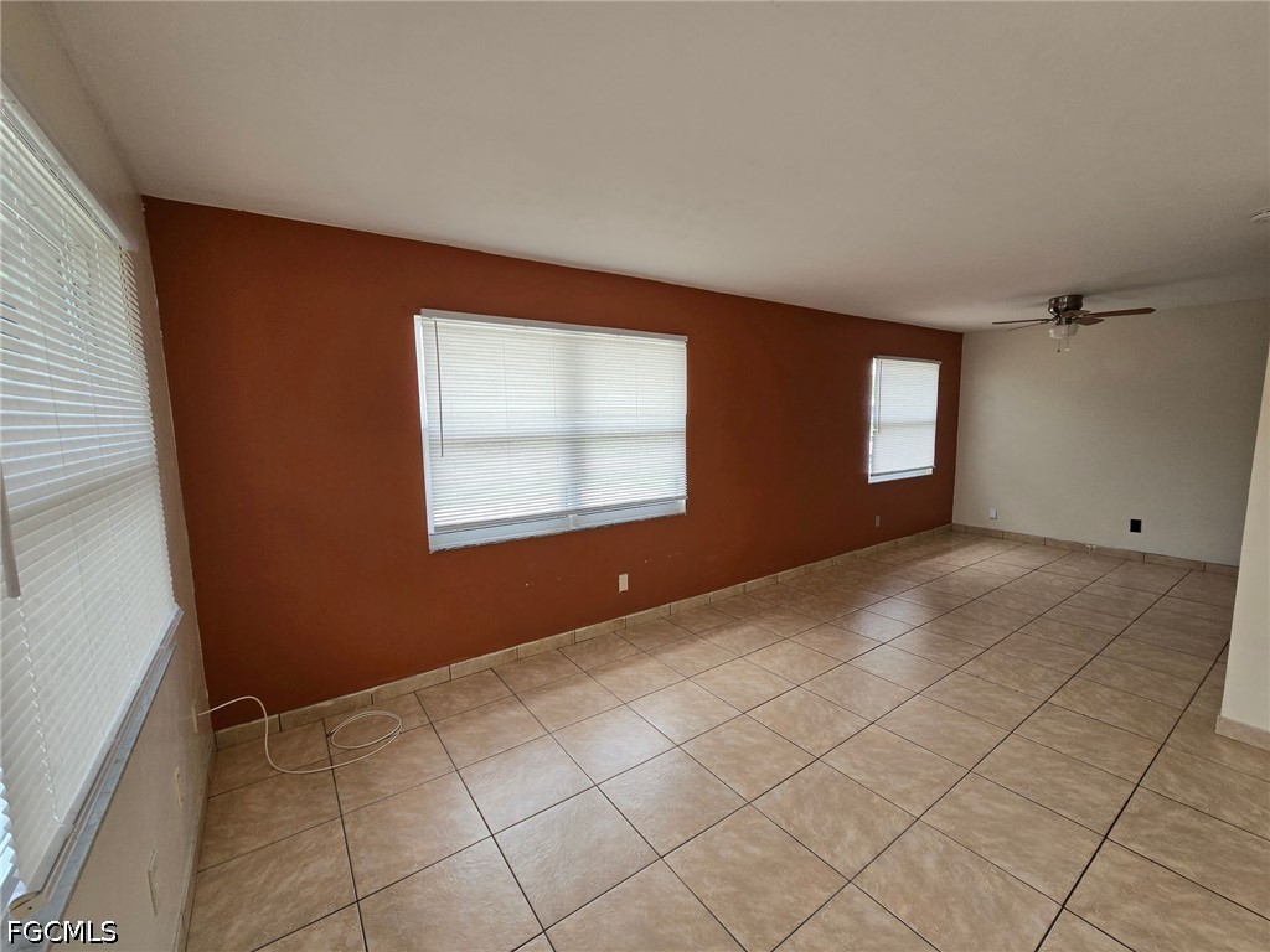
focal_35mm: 13
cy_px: 476
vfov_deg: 89.9
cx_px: 635
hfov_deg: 106.2
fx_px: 477
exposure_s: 1/120
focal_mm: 2.2
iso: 50
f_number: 2.2
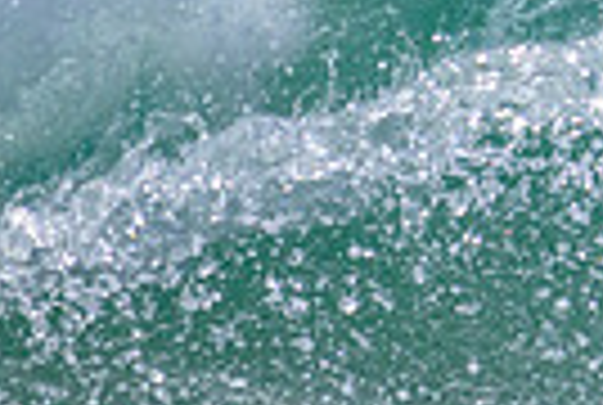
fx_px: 71497
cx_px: 1385
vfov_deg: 0.3
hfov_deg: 0.5
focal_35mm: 4259
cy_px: -562
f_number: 11
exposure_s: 1/2000
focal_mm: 800
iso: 1250
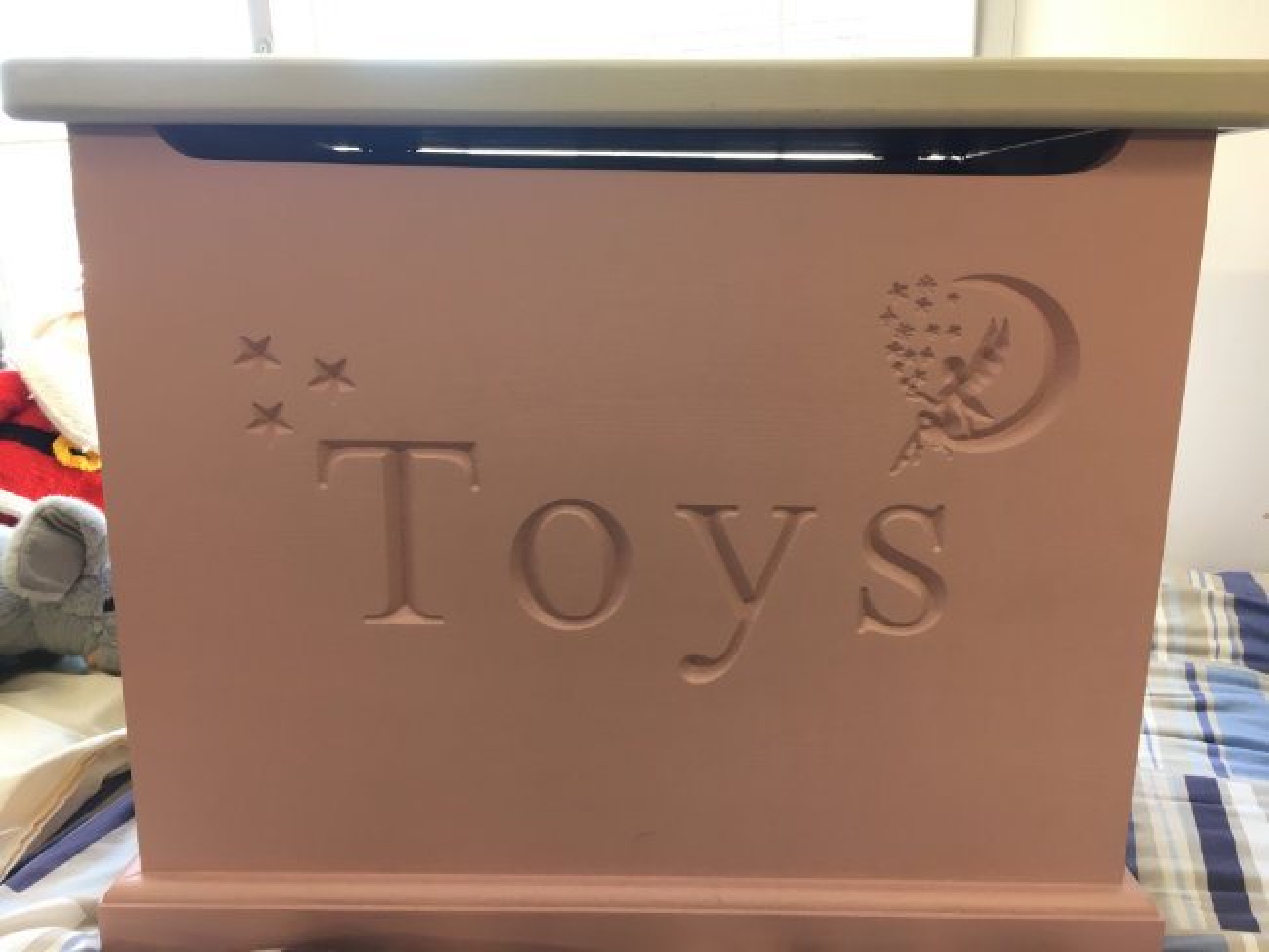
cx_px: 634
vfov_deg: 48.3
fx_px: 1064
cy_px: 476
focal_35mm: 29
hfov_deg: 61.6
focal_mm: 4.2
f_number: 2.2
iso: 32
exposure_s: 1/33
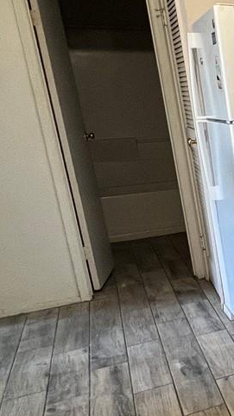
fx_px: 519
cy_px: 226
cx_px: 510
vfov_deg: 43.7
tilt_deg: -14.8
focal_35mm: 47
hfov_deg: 16.5
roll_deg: +1.7
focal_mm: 1.57
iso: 250
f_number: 1.8
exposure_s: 1/77
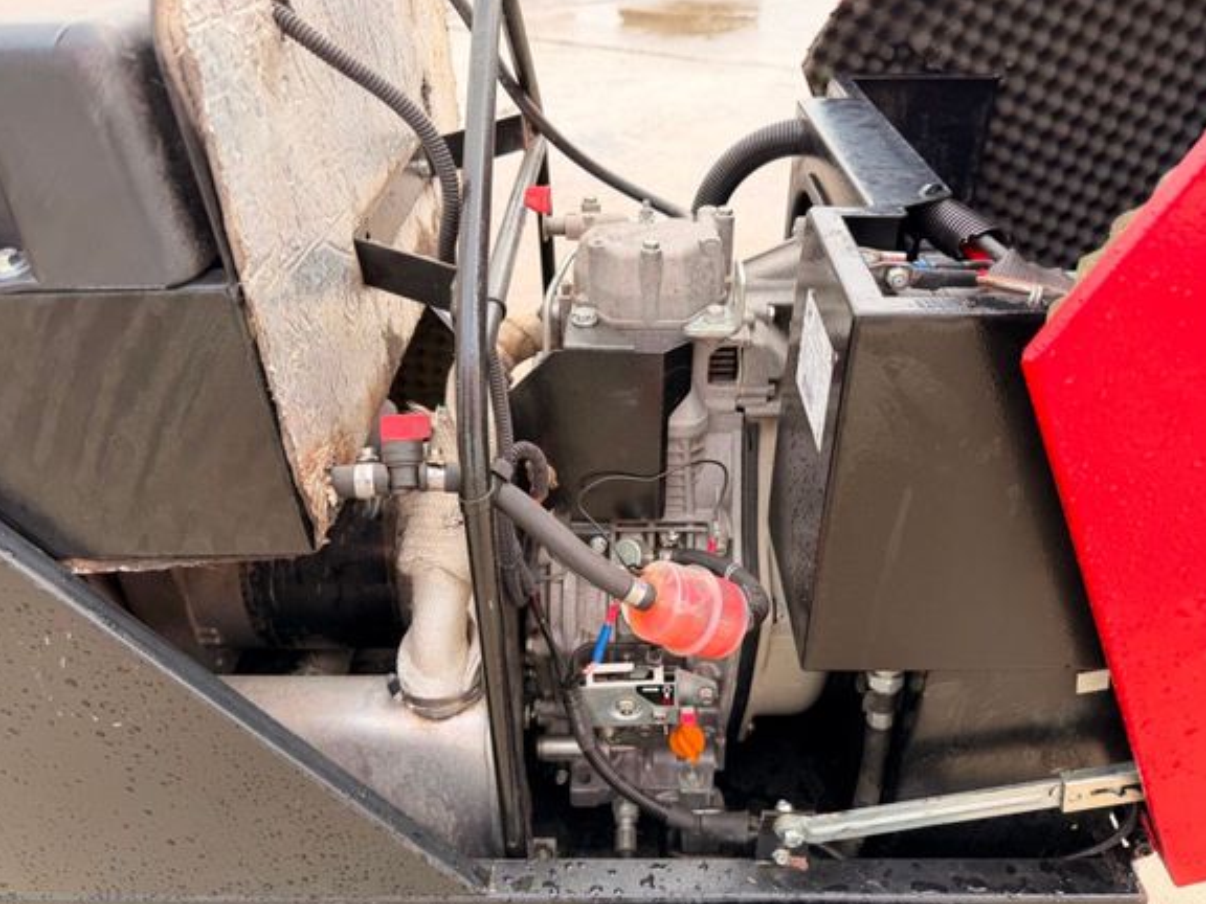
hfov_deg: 69.4
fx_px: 871
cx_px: 616
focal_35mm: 25
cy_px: 452
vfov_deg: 54.9
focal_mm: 6.76
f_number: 1.78
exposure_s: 1/246
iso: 80
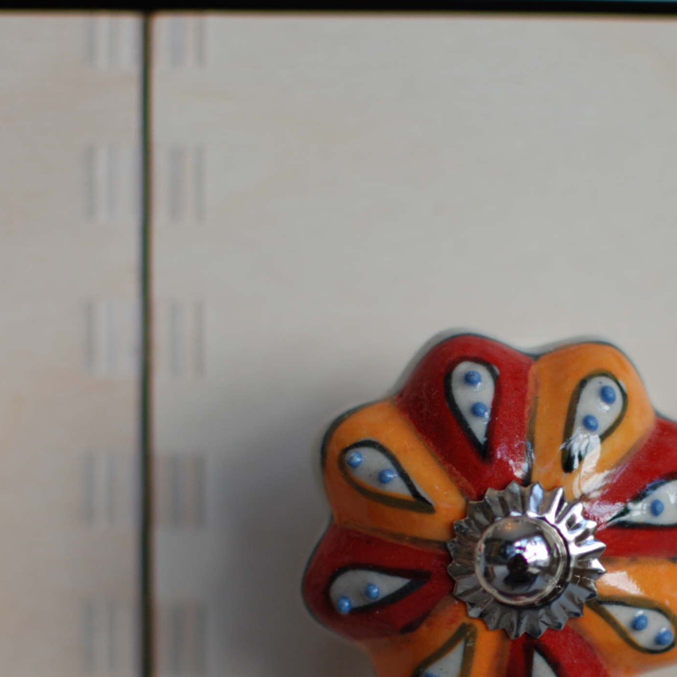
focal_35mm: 124
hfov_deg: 14.0
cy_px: 564
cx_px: 523
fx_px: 2748
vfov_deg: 14.0
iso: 100
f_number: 1.8
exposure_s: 1/250
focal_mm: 35
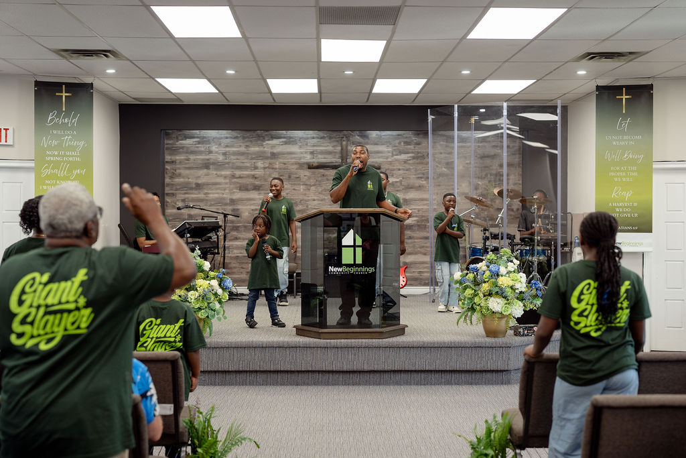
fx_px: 961
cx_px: 343
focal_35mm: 50
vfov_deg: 26.8
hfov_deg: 39.3
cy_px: 229
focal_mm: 50
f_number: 2.5
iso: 320
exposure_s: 1/125
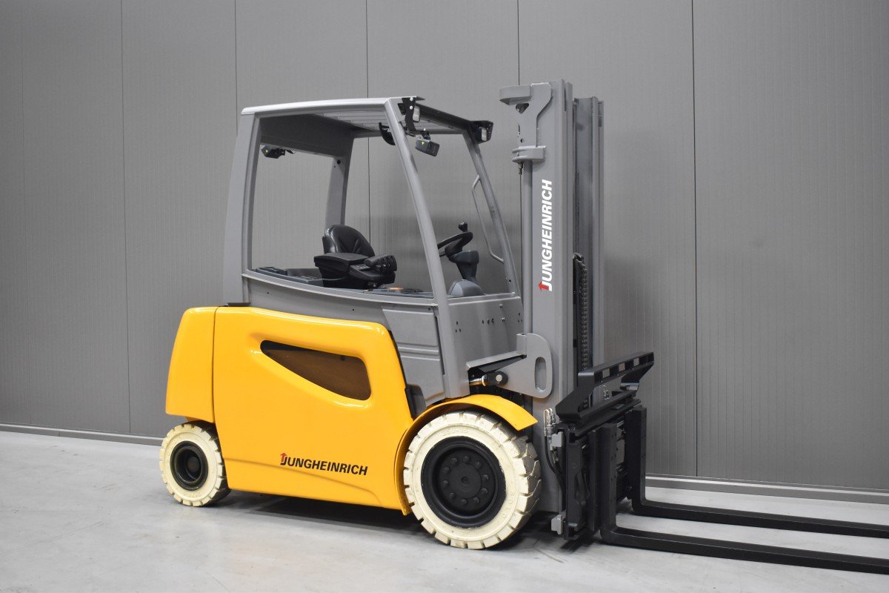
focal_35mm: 38
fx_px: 926
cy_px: 296
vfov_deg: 35.5
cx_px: 444
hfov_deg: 51.3
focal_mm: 25
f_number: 4
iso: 1600
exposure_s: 1/80
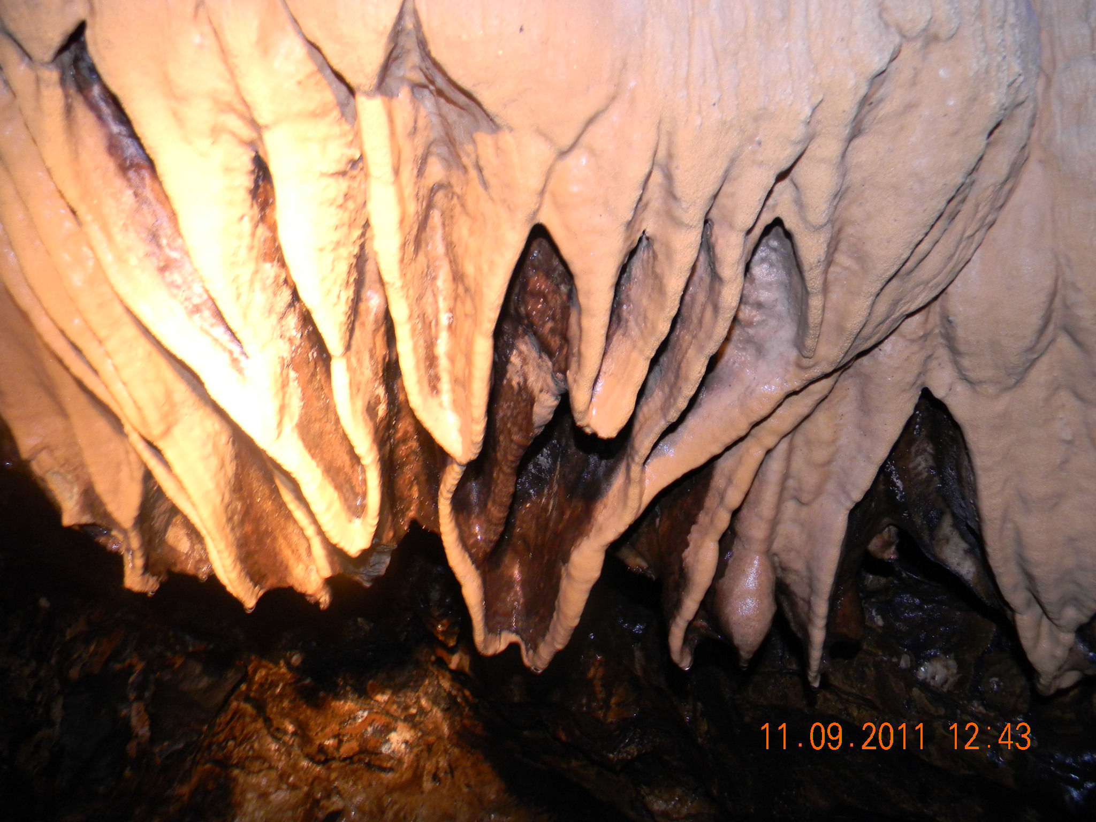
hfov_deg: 63.4
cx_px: 548
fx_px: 887
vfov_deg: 49.7
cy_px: 411
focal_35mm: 28
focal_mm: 5
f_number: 3.5
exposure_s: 1/26
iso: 200
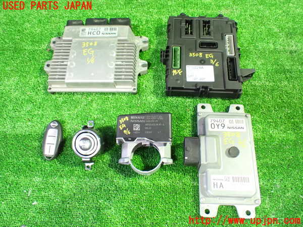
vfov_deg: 46.8
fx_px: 263
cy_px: 114
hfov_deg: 60.0
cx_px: 152
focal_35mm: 30
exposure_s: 1/30
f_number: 2.3
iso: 1250
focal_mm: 5.4
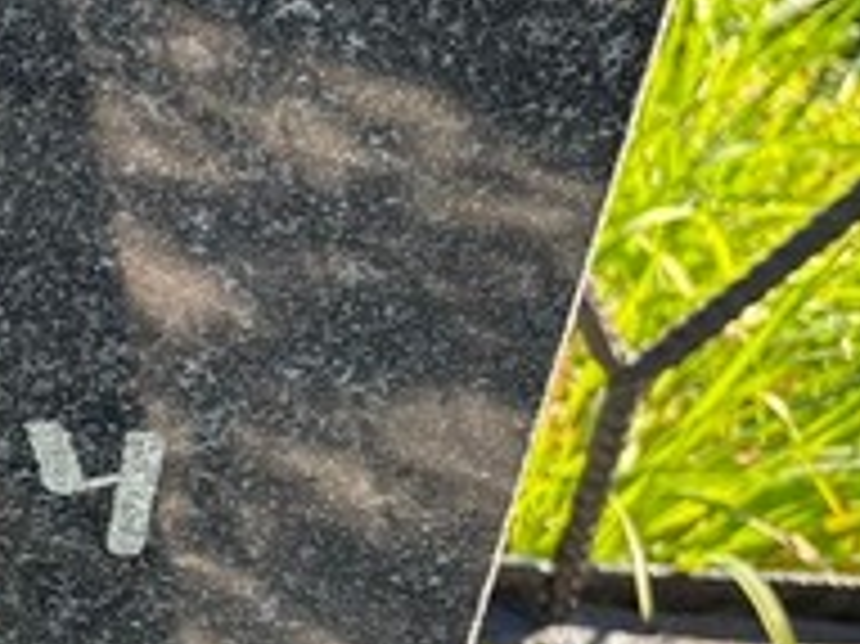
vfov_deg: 13.6
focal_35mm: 109
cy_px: 266
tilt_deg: -35.5
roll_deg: -1.1
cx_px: -716
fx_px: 2706
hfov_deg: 15.4
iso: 50
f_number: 1.6
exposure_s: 1/315
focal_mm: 5.96
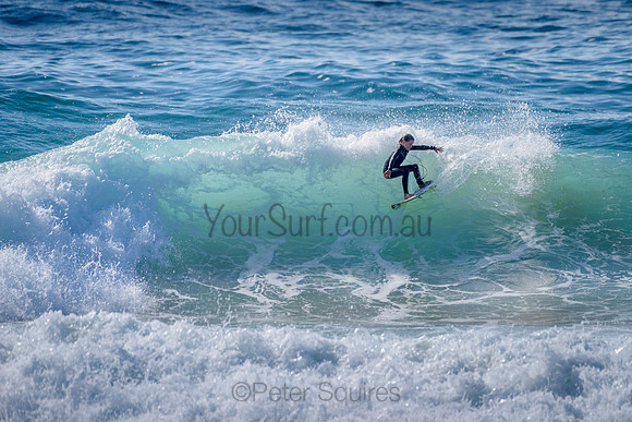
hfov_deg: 3.4
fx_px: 10766
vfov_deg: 2.2
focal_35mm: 613
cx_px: 388
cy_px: 184
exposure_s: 1/2000
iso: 140
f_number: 5.6
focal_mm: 500
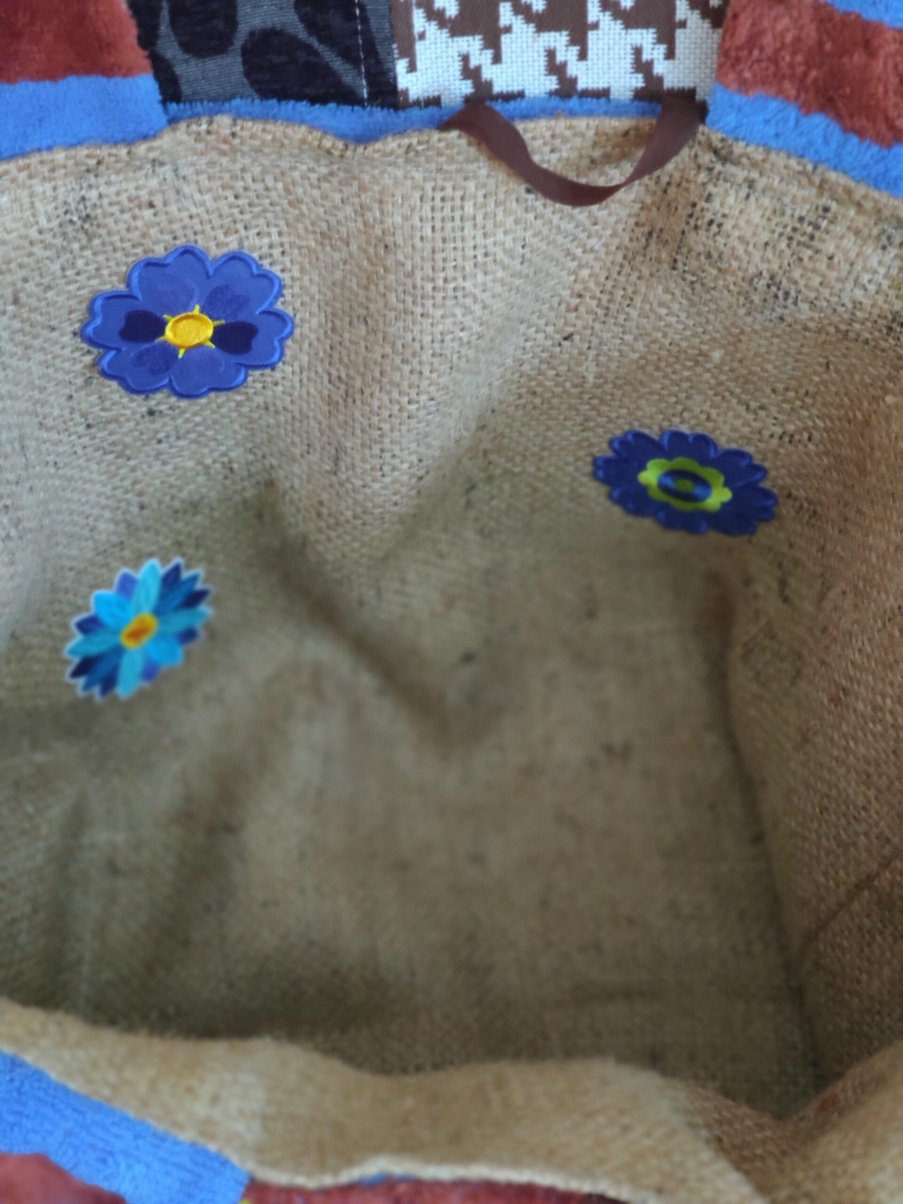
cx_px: 452
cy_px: 602
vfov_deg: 26.3
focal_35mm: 74
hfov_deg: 19.9
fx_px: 2574
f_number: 2.44
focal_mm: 6.95
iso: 4000
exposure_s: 1/17
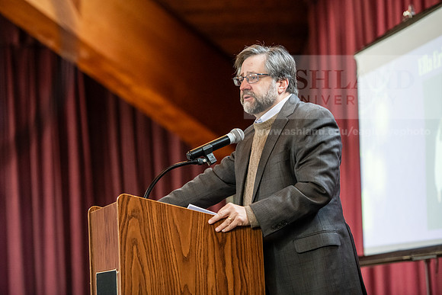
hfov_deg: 15.8
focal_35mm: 130
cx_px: 221
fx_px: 1596
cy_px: 148
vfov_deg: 10.6
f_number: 3.2
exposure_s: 1/200
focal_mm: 130
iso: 2500
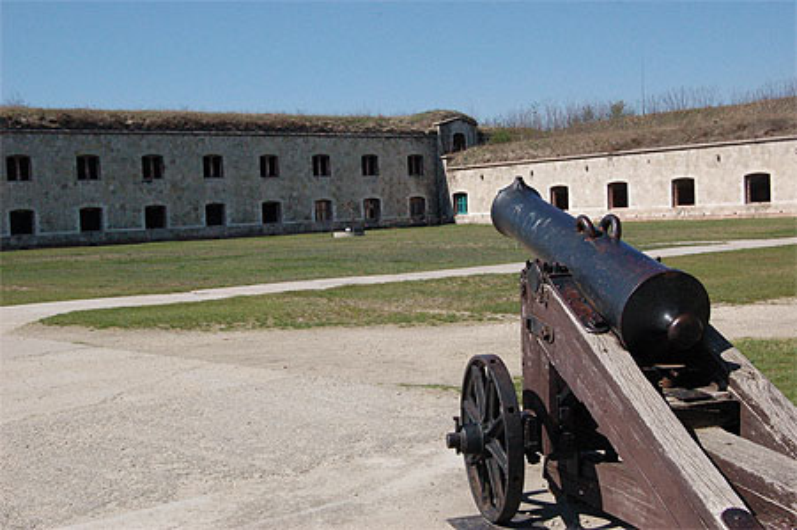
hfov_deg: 42.4
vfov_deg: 28.9
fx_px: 1028
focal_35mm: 46
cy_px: 265
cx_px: 398
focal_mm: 31
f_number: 16
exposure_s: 1/1000
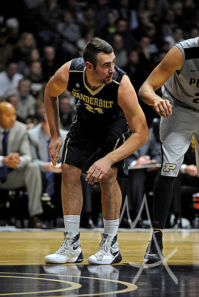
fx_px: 1654
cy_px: 148
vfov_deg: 10.3
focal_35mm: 200
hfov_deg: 6.9
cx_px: 100
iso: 4000
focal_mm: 200
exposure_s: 1/1000
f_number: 3.5
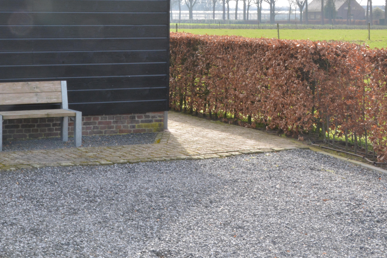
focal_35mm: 80
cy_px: 31
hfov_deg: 24.8
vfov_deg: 16.9
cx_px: 55
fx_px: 860
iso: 400
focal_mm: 28
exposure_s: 1/30
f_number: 25
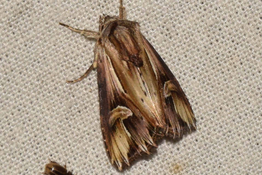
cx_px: 131
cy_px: 88
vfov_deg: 6.6
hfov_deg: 9.8
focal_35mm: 210
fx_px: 1530
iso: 400
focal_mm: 140
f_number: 14
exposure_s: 1/200
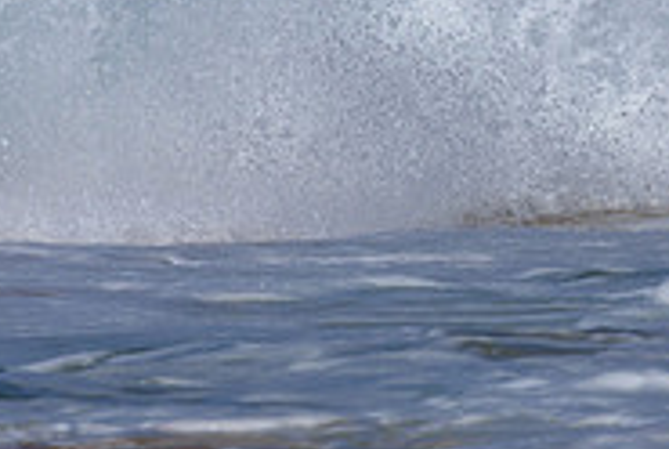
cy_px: -107
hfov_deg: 0.7
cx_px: -228
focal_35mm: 2783
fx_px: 51800
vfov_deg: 0.5
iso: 110
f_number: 6.3
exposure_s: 1/2000
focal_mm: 800
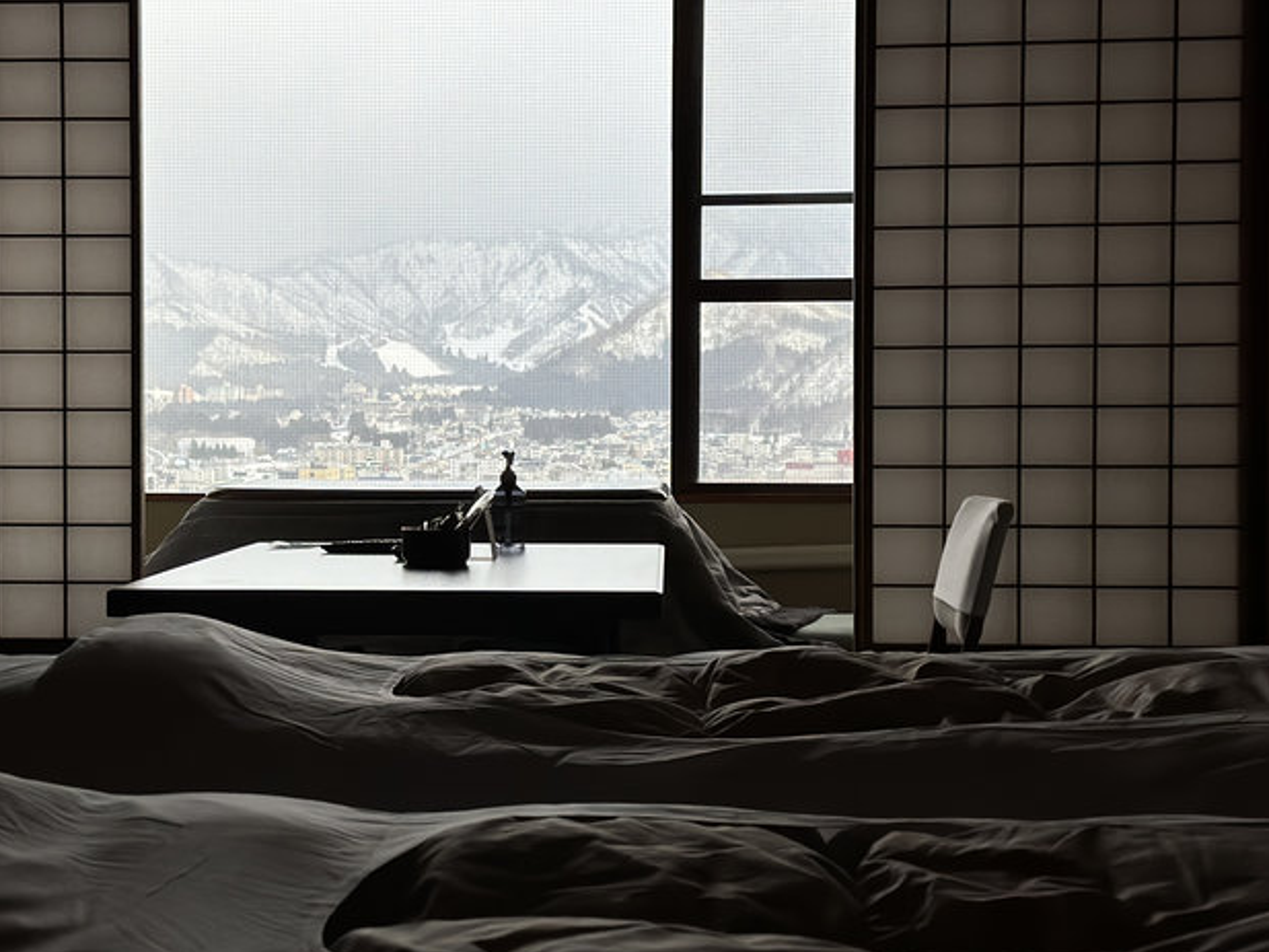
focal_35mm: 70
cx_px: 413
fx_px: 2567
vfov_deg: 21.0
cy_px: 474
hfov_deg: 27.6
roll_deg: -0.9
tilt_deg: -1.2
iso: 80
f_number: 1.78
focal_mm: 6.86
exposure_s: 1/1721
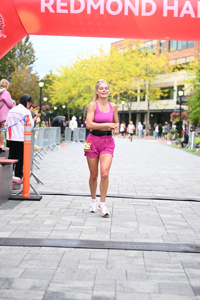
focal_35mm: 71
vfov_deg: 28.4
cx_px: 100
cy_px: 150
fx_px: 591
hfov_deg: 19.2
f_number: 2.8
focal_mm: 71
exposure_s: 1/1600
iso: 1250
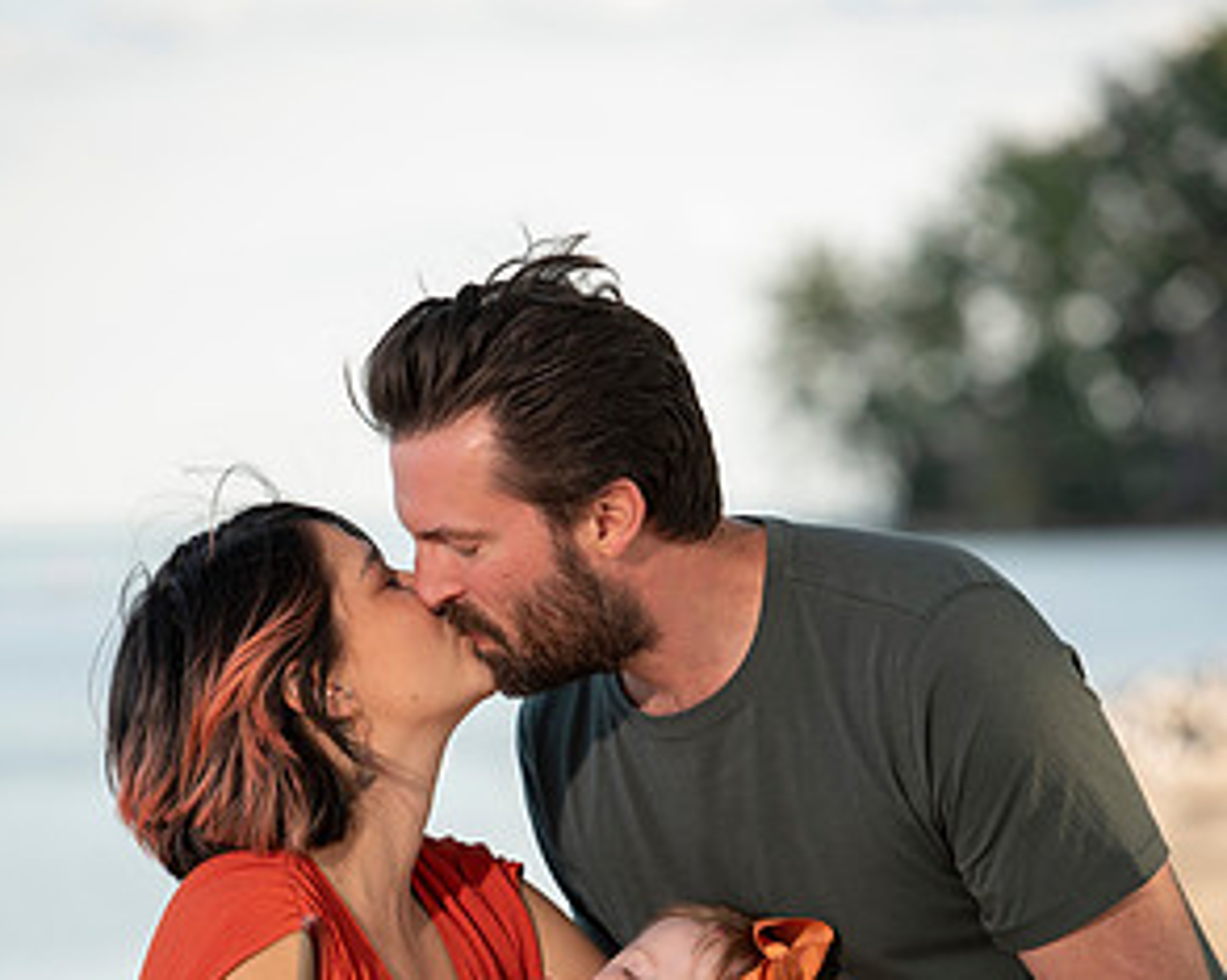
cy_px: 863
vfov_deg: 6.3
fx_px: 8891
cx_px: 616
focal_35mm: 245
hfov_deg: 7.9
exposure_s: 1/320
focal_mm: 170
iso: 160
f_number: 4
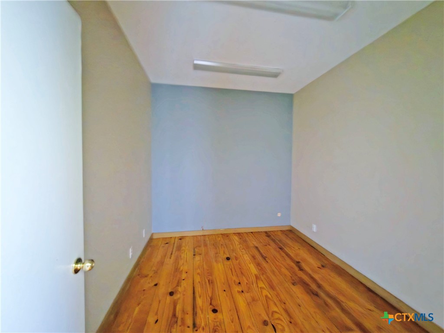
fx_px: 167
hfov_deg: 106.2
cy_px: 166
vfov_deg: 89.9
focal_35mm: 13
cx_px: 222
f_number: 2.2
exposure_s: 1/4
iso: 2500
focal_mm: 2.2
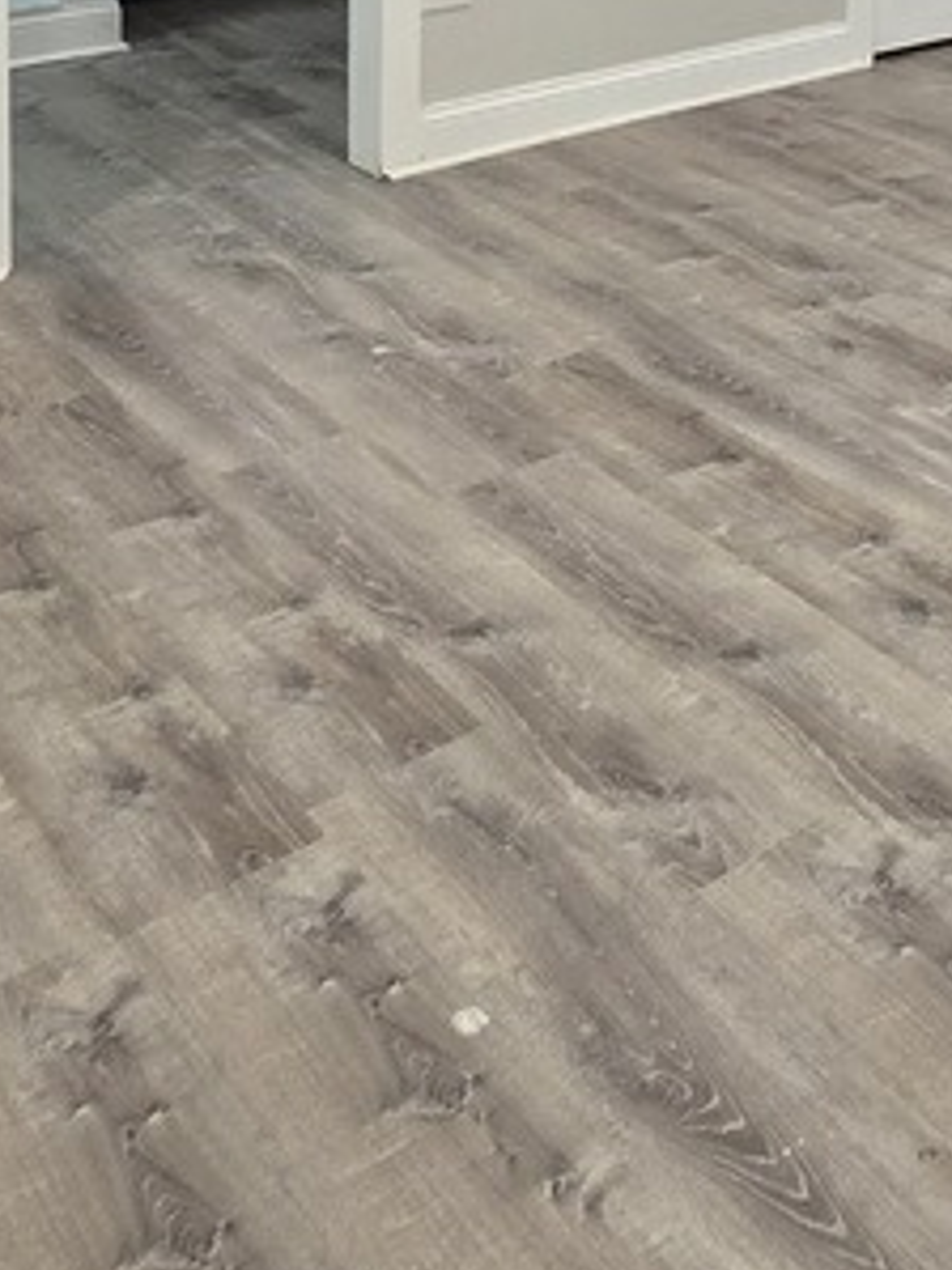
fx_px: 1725
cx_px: 1058
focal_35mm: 47
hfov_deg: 28.0
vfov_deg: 31.8
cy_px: -348
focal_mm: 2.2
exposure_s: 1/60
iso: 160
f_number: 2.2
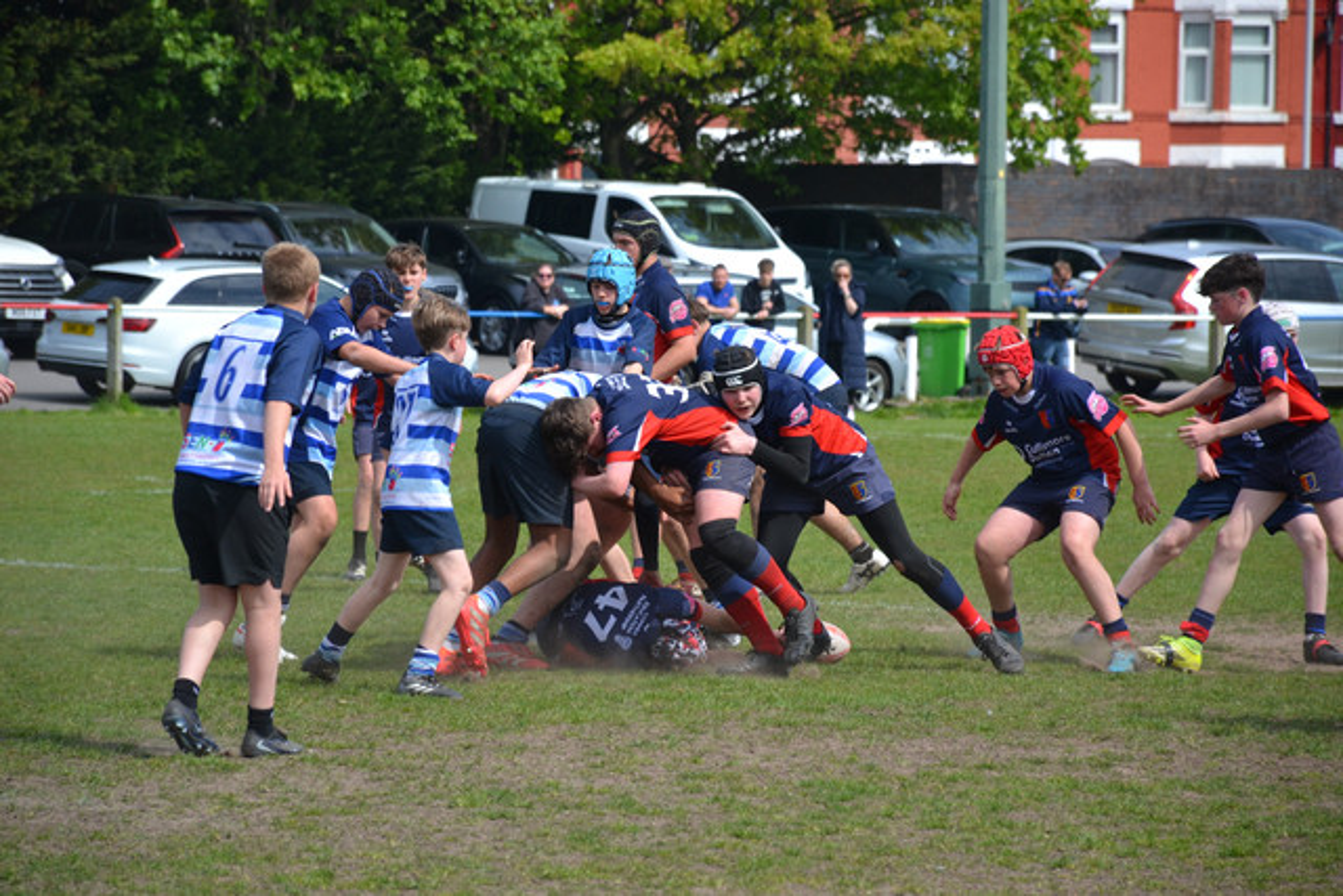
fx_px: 7835
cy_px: 448
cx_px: 672
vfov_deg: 6.5
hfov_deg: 9.8
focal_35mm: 210
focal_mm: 140
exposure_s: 1/1600
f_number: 6.3
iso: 400
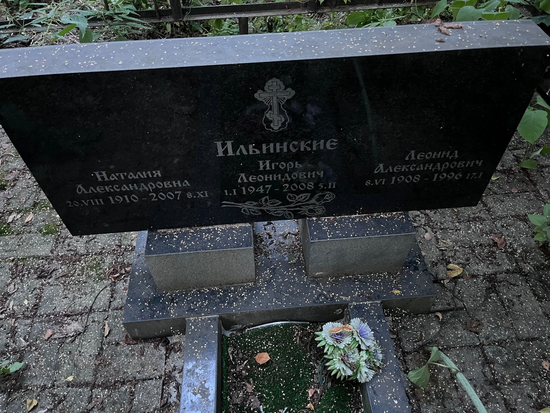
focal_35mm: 26
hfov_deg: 67.3
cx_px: 275
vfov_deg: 53.1
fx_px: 413
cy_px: 206
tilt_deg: -47.8
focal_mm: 5.1
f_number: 1.6
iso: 1000
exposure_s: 1/22
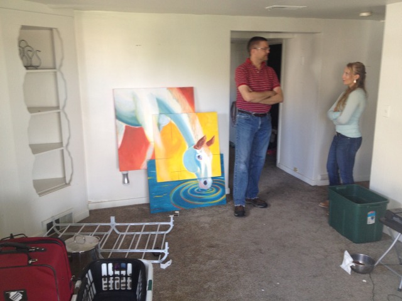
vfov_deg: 40.7
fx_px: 406
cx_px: 201
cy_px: 150
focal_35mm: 35
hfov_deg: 52.6
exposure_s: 1/20
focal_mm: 4.28
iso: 64
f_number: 2.4
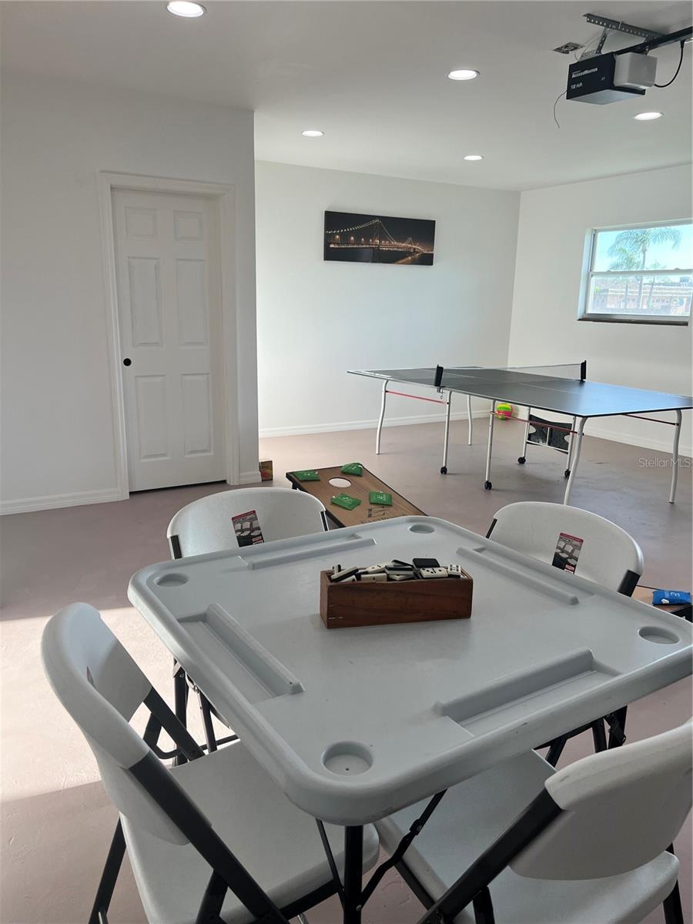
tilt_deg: -12.5
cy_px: 462
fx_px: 694
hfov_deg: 53.1
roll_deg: -1.2
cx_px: 346
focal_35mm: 26
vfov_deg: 67.3
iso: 50
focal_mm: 5.7
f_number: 1.5
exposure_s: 1/387
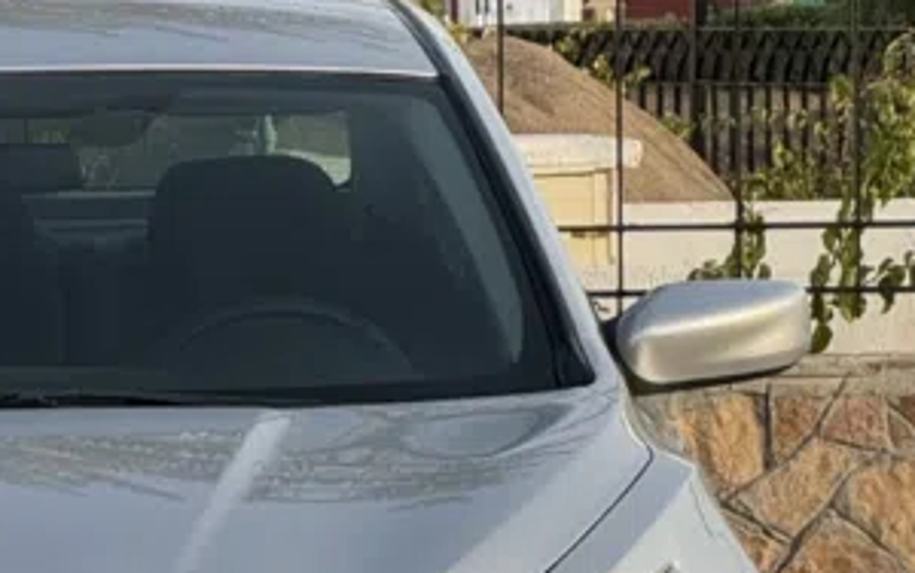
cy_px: 351
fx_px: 6763
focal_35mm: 271
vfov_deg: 4.9
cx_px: -3
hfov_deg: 7.7
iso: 64
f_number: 2.8
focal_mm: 15.66
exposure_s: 1/537
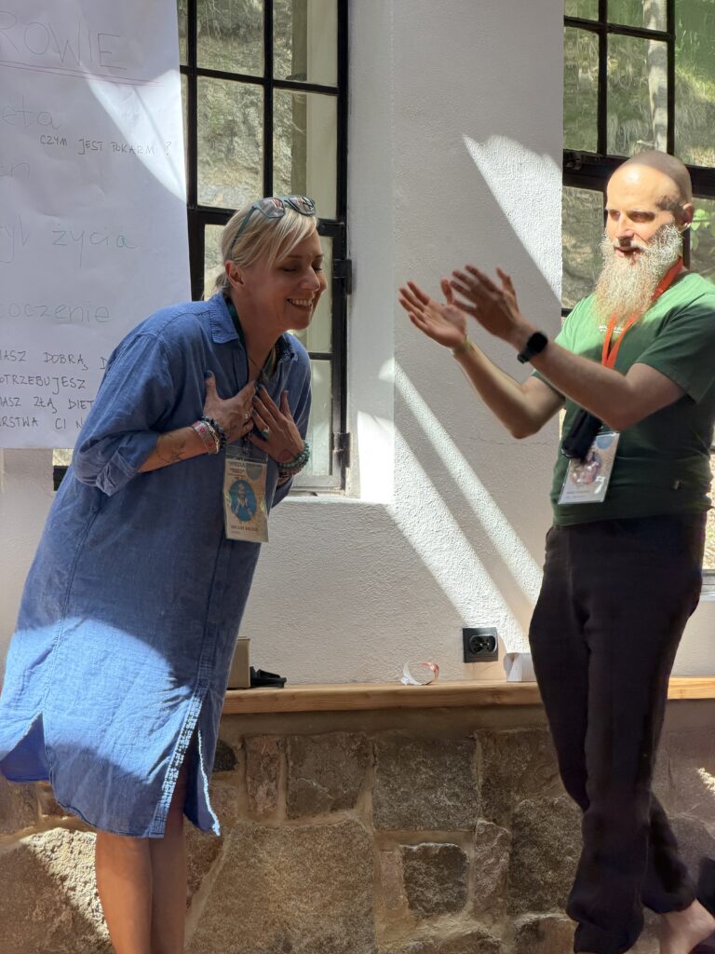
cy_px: 477
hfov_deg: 14.8
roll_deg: -0.2
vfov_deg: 19.6
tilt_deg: +2.8
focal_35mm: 100
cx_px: 358
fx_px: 2754
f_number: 2.8
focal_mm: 16.89
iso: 100
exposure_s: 1/121
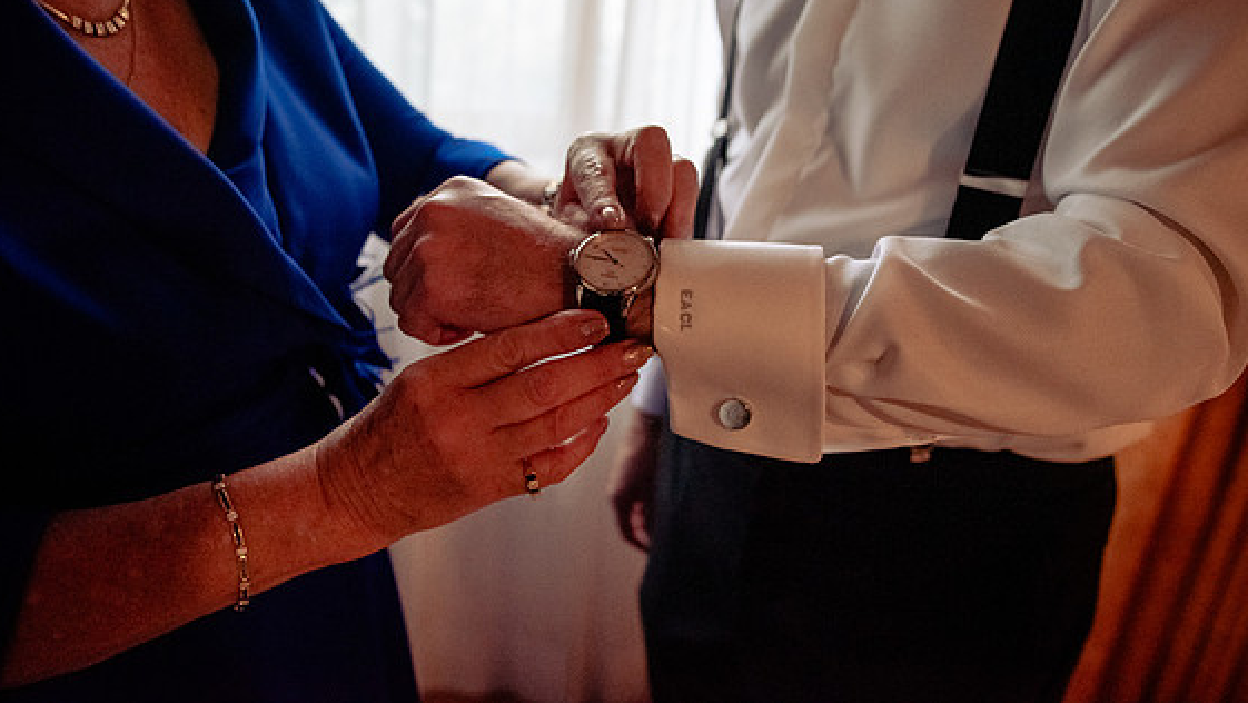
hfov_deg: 71.9
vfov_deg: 44.2
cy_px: 277
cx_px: 630
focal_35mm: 26
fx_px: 861
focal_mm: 24
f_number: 3.5
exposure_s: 1/160
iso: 6400
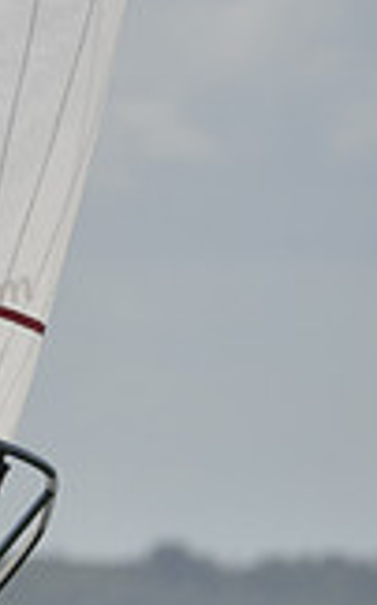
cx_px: -683
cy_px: 588
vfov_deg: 1.6
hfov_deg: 1.0
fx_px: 21705
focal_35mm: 1318
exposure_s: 1/2000
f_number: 6.3
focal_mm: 360
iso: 280
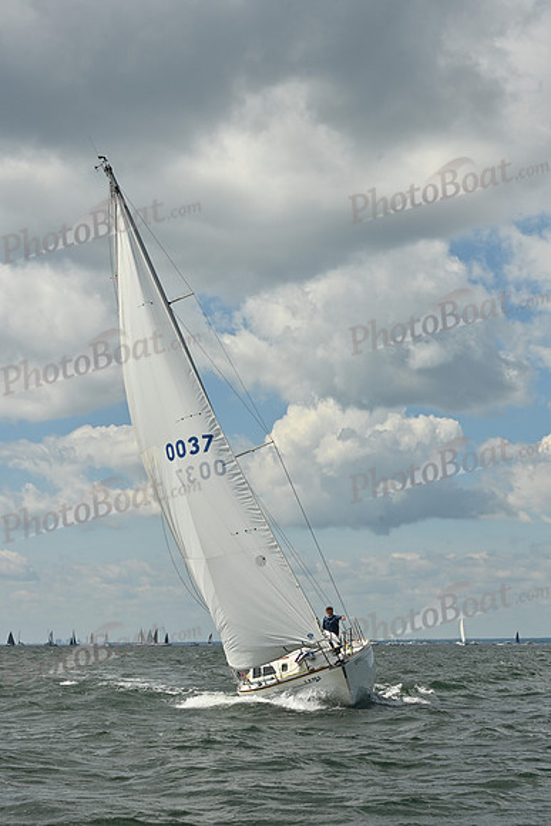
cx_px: 276
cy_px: 413
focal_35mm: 70
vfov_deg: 28.8
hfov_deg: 19.5
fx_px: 1606
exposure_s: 1/1250
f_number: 10
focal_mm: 70
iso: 250
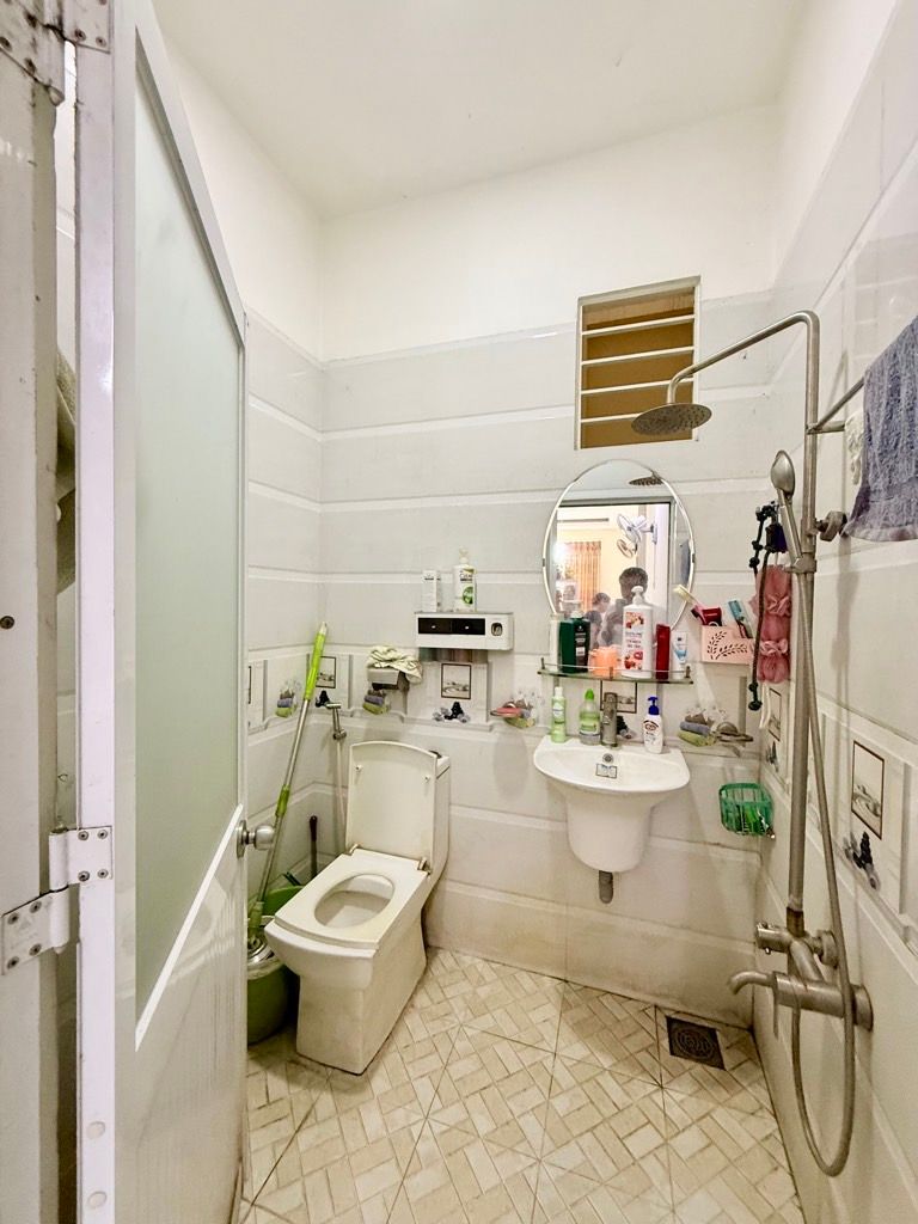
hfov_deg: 85.7
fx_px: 495
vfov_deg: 102.1
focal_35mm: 14
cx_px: 459
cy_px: 612
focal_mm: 2.22
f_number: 2.2
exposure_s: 1/50
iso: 400
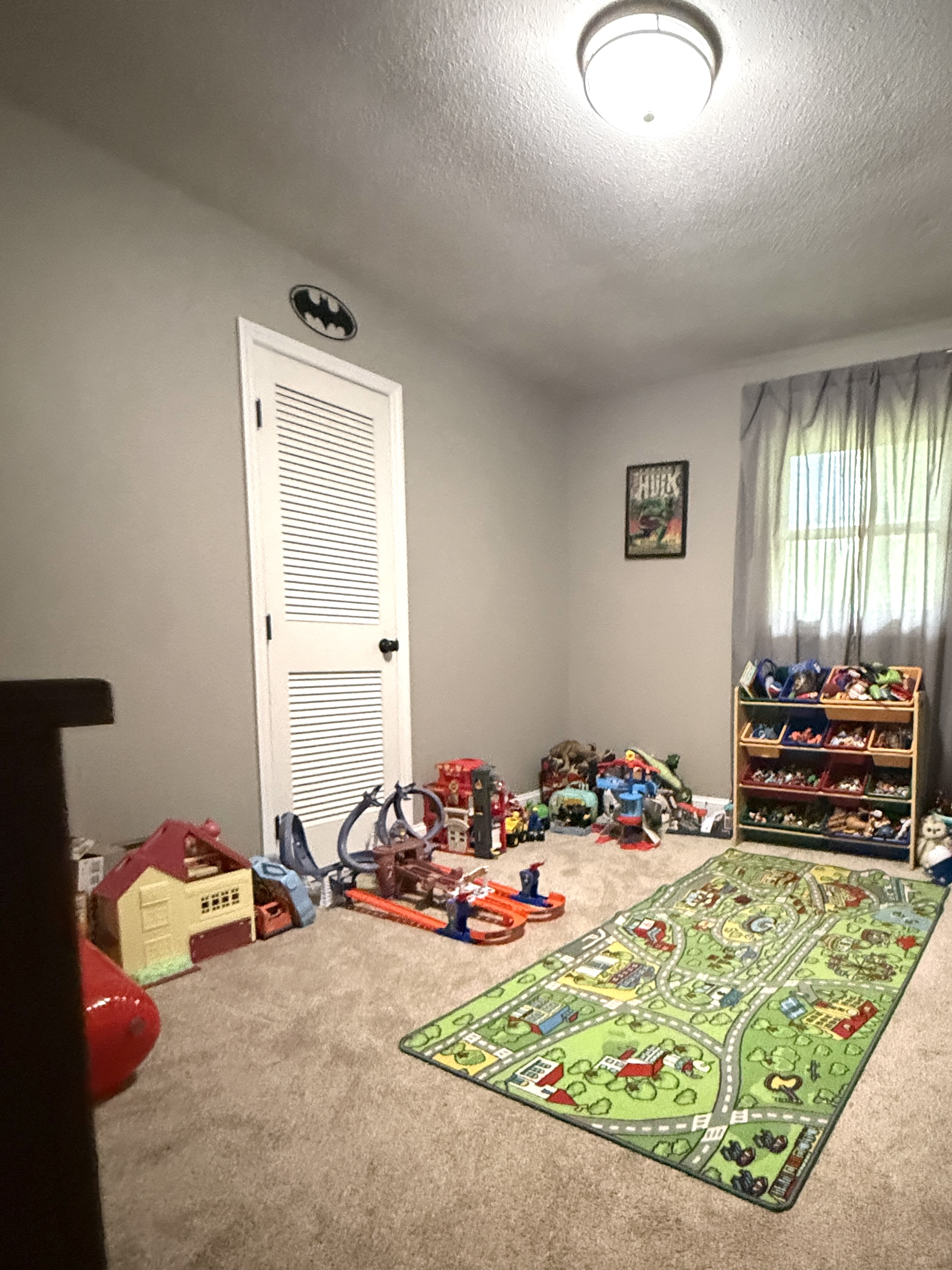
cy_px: 736
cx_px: 655
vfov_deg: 81.1
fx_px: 733
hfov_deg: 63.8
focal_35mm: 20
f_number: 2.2
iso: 1000
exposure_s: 1/40
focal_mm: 2.22
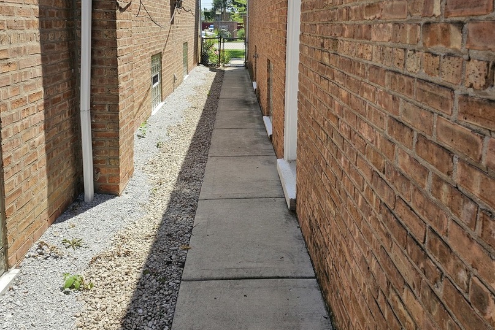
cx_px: 248
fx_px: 440
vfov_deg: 40.1
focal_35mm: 32
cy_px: 88
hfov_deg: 58.7
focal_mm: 6.3
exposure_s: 1/532
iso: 10
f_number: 1.7
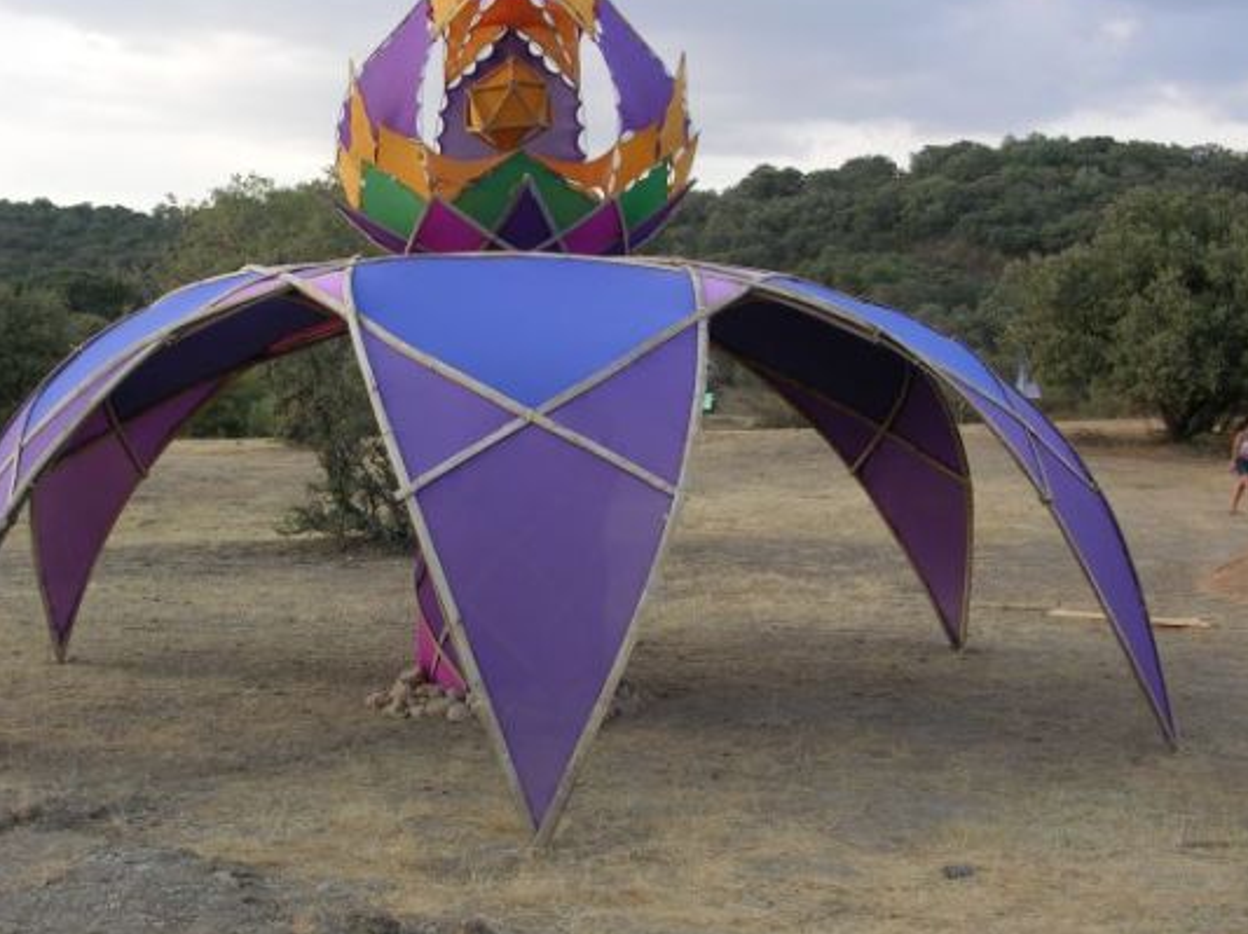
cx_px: 475
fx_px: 1657
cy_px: 432
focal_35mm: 46
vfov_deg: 31.5
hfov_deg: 41.0
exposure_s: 1/104
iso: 50
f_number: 4
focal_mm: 8.9
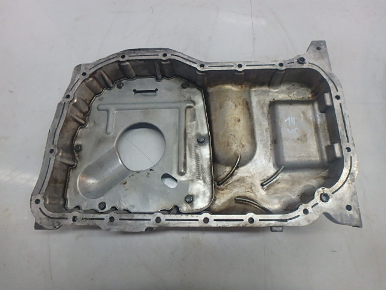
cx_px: 193
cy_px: 145
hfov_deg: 79.0
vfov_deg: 63.4
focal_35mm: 21
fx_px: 234
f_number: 3.5
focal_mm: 3.7
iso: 200
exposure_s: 1/40
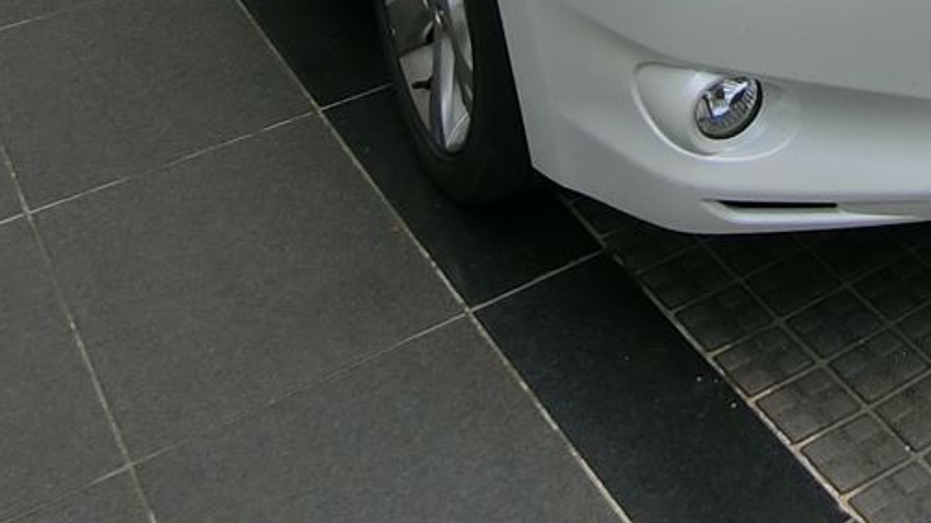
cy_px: -568
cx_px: 1168
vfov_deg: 14.6
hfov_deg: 27.4
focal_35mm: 66
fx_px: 1629
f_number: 6.9
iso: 80
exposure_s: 1/160
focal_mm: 4.06
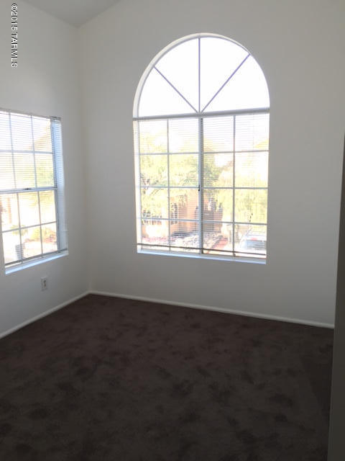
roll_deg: +1.4
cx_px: 172
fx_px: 385
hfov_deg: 48.2
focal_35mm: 29
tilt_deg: -7.6
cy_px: 230
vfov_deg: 61.7
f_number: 2.2
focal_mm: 4.15
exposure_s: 1/30
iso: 32
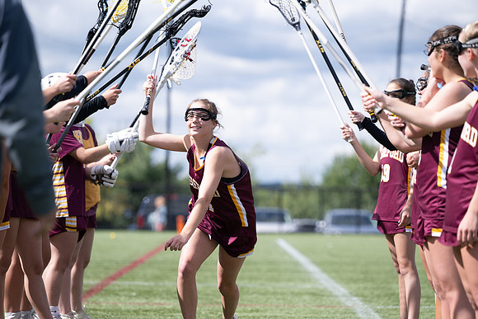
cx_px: 239
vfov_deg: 8.3
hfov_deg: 12.4
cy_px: 160
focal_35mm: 165
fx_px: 2191
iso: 280
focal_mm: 165
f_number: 3.5
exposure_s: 1/2000
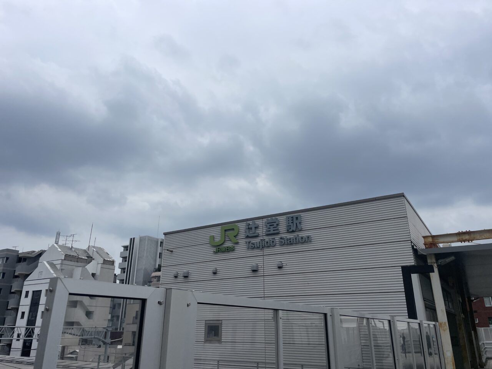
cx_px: 246
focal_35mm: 26
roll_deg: +1.8
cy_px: 184
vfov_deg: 53.1
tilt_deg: +22.5
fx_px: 370
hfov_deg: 67.3
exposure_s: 1/9804
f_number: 1.6
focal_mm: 4.2
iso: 50
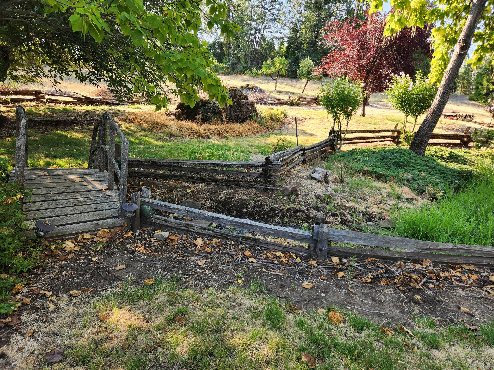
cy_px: 185
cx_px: 247
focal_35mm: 23
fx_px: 328
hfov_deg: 73.9
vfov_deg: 58.9
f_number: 1.8
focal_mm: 5.4
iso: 25
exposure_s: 1/180
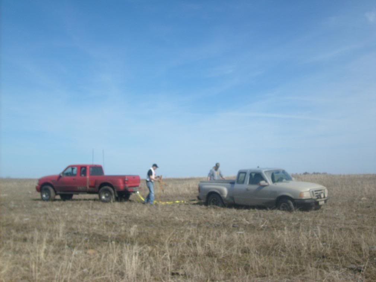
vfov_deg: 33.6
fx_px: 467
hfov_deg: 43.8
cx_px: 188
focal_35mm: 43
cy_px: 141
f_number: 7.7
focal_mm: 7.2
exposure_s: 1/350
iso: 80
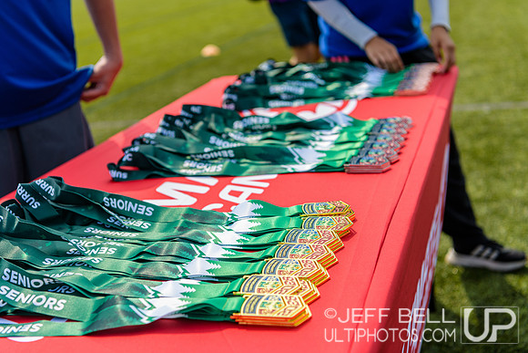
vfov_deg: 27.0
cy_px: 176
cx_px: 264
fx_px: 733
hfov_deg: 39.6
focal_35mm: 50
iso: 100
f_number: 4
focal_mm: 50
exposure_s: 1/1000
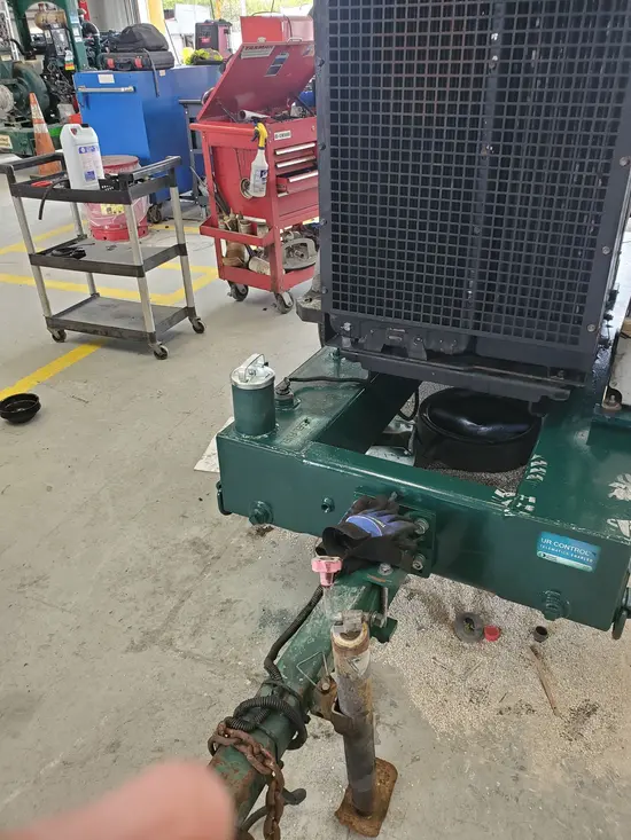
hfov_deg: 53.1
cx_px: 316
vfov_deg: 67.3
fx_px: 632
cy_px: 420
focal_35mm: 26
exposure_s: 1/120
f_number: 2.4
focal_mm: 4.3
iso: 160
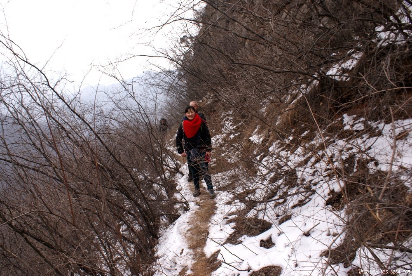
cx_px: 206
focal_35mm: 27
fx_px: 309
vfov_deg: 48.0
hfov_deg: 67.3
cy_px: 138
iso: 100
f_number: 8
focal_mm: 18
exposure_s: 1/30
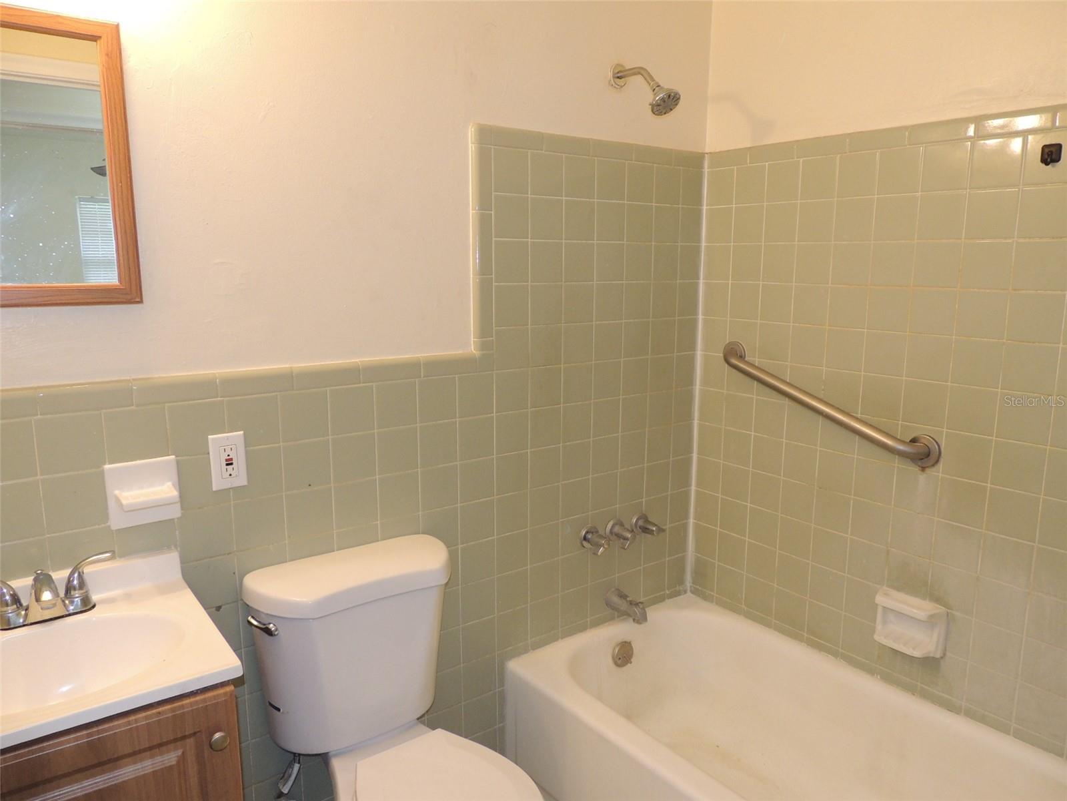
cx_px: 534
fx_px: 740
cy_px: 400
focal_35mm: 24
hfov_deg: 71.6
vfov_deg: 56.8
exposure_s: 1/40
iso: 250
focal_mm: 4.3
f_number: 3
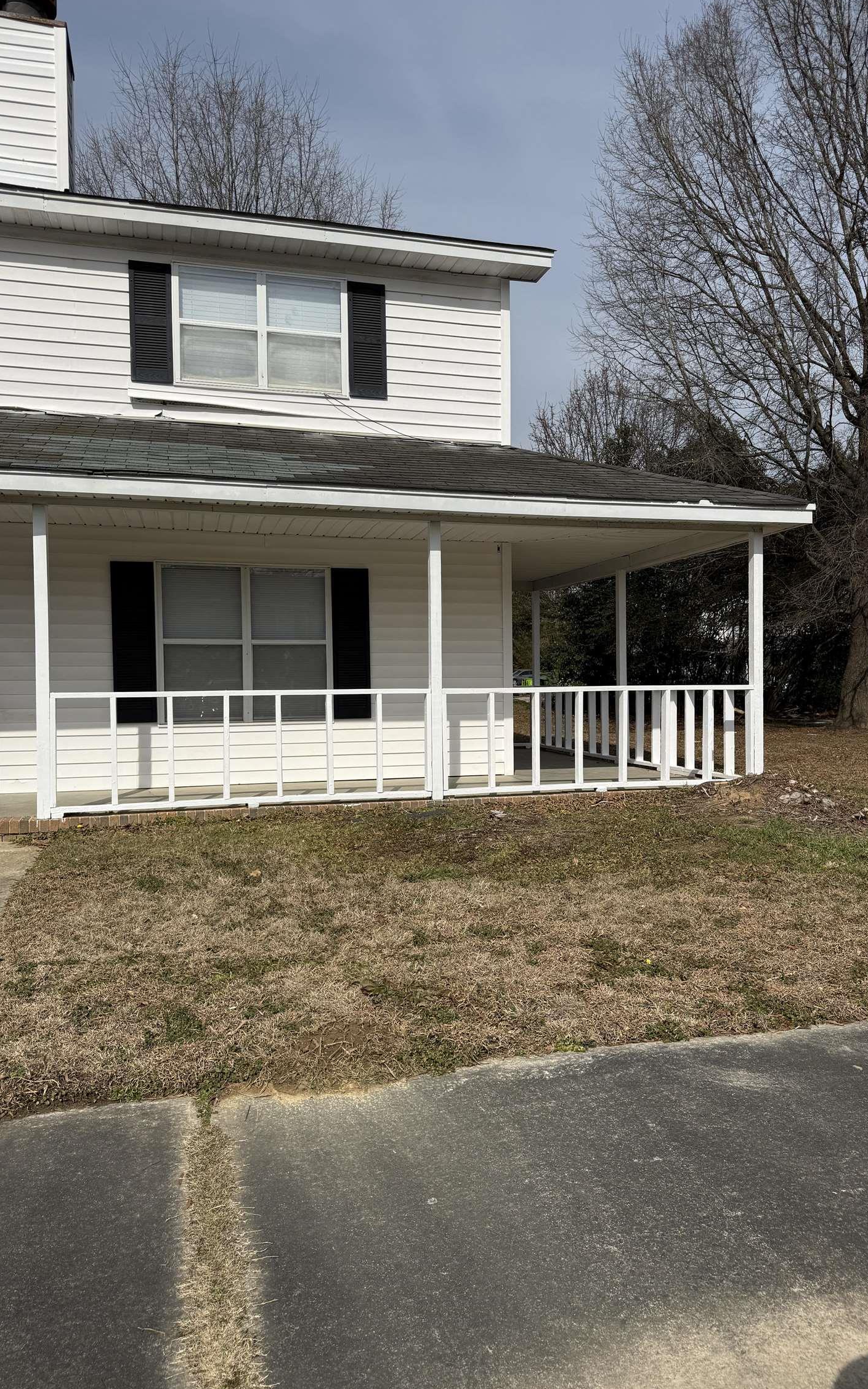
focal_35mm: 26
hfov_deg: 47.6
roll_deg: -0.1
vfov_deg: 70.4
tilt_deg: -0.9
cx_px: 452
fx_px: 984
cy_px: 695
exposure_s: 1/11905
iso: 80
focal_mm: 6.76
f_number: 1.78
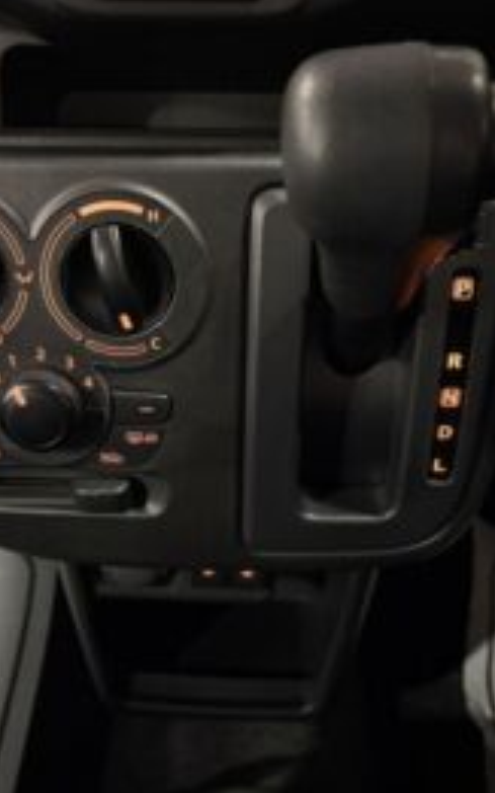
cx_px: 213
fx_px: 799
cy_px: 396
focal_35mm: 37
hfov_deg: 34.4
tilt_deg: -39.3
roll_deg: +0.2
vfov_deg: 52.8
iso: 1600
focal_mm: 5.96
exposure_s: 1/16
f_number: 1.6
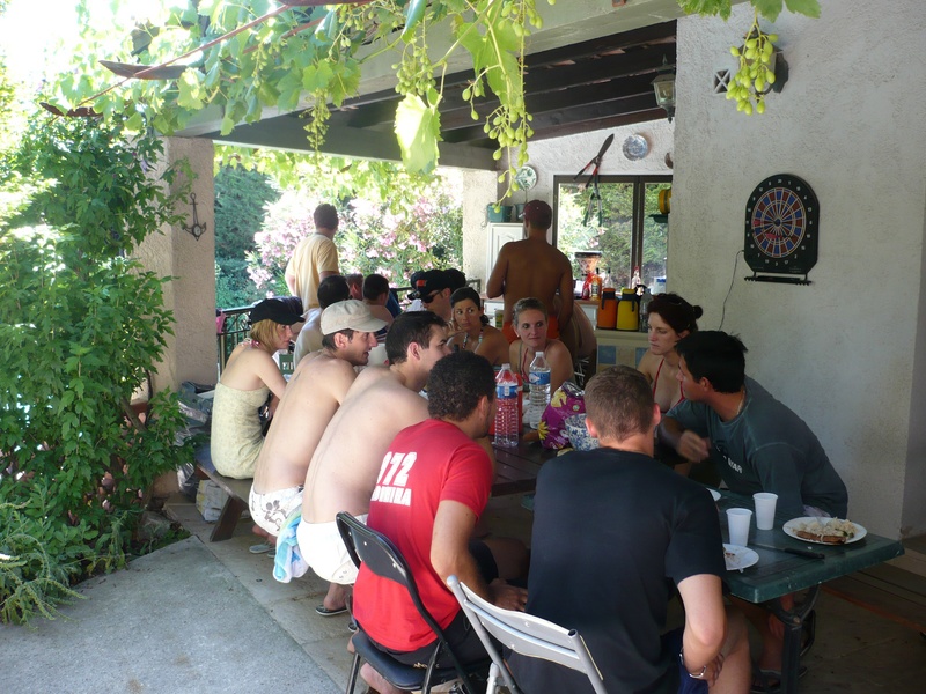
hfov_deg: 52.6
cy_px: 347
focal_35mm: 35
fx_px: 936
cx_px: 463
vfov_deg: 40.7
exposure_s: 1/60
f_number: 2.8
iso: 100
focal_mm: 5.8
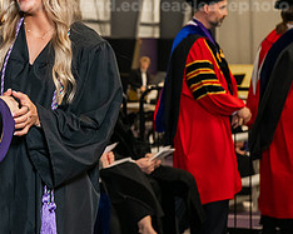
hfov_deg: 11.6
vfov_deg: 9.4
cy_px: 32
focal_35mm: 163
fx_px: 1413
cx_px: -55
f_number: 5
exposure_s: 1/200
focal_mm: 70
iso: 2500
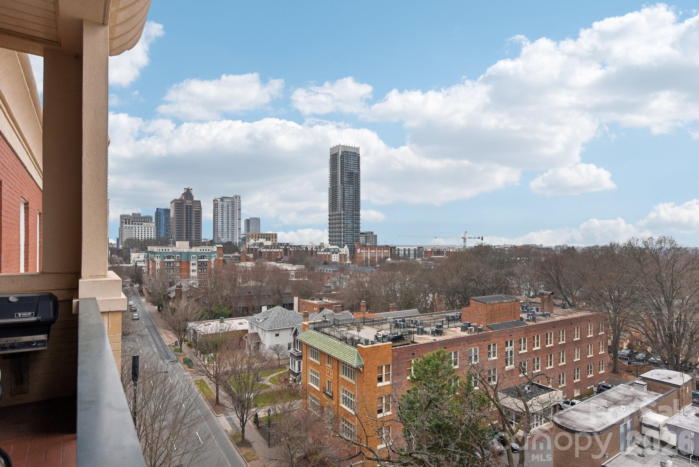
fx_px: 388
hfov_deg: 84.0
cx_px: 350
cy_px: 234
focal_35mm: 20
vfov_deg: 62.0
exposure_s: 1/320
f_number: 8
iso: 200
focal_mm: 20
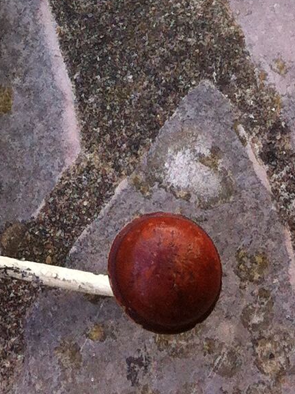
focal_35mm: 157
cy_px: -413
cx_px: 56
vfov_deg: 11.3
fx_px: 1788
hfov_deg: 9.4
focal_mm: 3.85
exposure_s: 1/285
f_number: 2.8
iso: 80
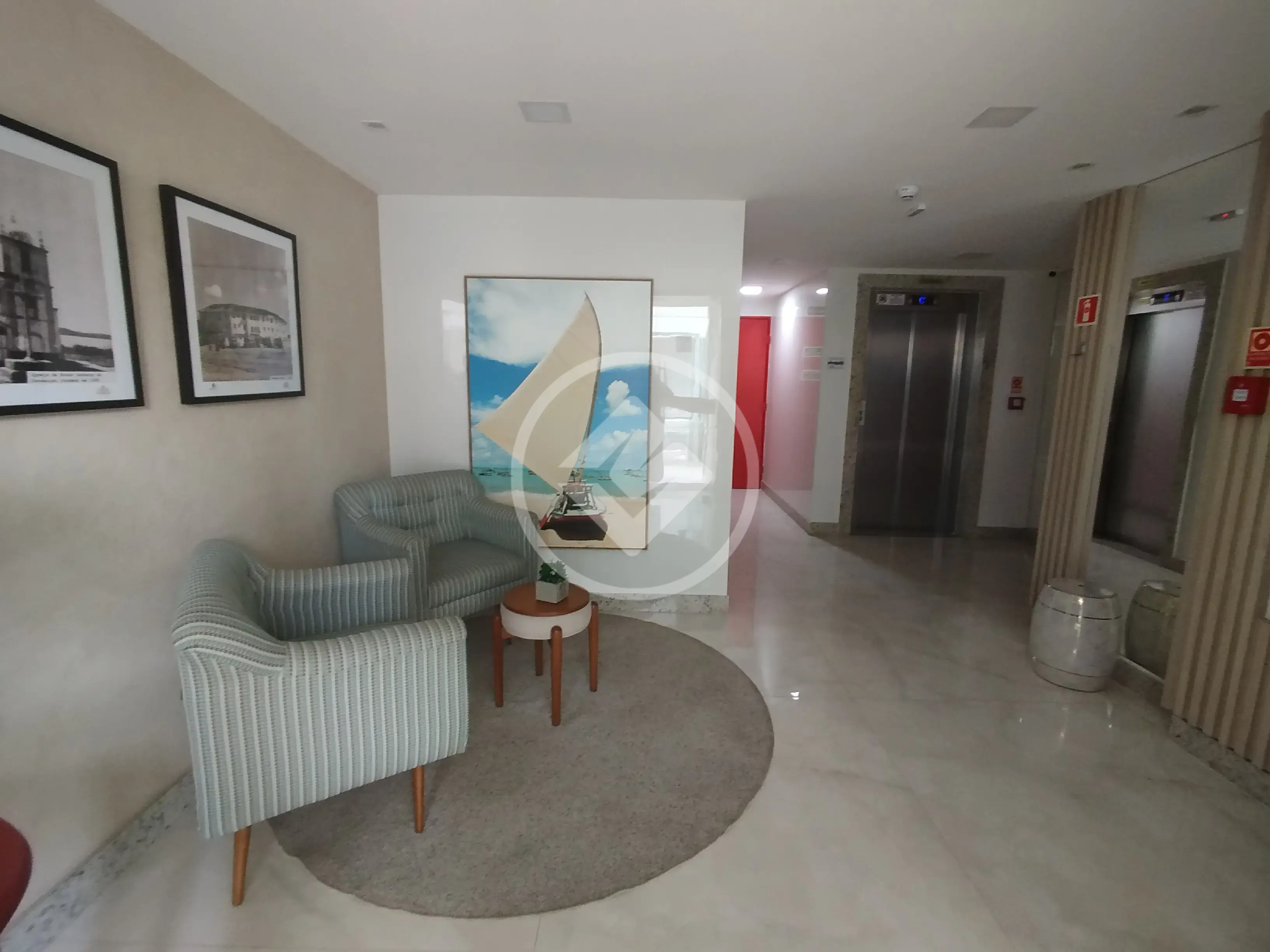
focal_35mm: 15
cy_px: 476
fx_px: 550
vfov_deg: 81.7
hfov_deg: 98.2
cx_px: 635
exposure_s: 1/30
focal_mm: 1.65
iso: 200
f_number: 2.2
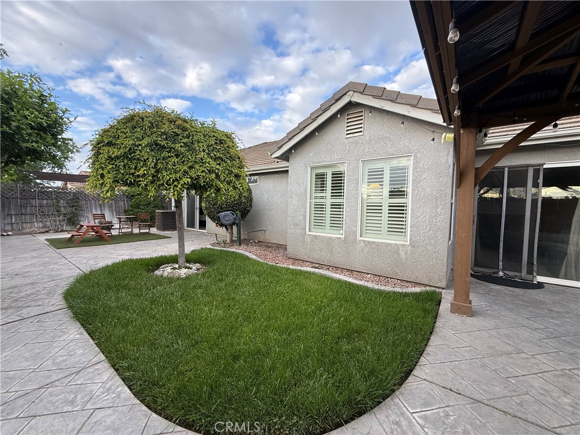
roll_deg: -1.1
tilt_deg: -2.0
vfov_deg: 85.7
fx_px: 235
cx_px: 290
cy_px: 218
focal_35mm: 14
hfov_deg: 102.1
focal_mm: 2.22
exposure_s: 1/361
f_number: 2.2
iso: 64
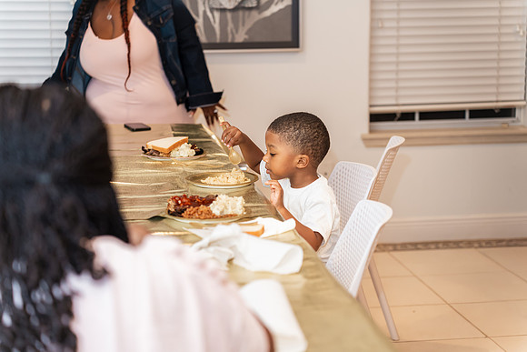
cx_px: 264
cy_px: 176
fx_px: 1098
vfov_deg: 18.2
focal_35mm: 75
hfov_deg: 27.0
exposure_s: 1/200
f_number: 2.8
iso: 1000
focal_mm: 75
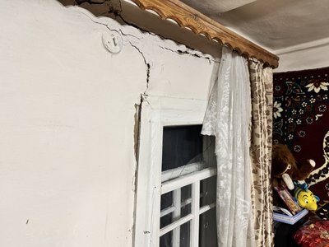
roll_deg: -1.2
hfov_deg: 71.6
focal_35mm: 24
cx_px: 164
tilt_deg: +0.4
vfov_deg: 56.8
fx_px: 228
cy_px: 124
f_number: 1.78
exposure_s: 1/52
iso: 800
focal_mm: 6.76
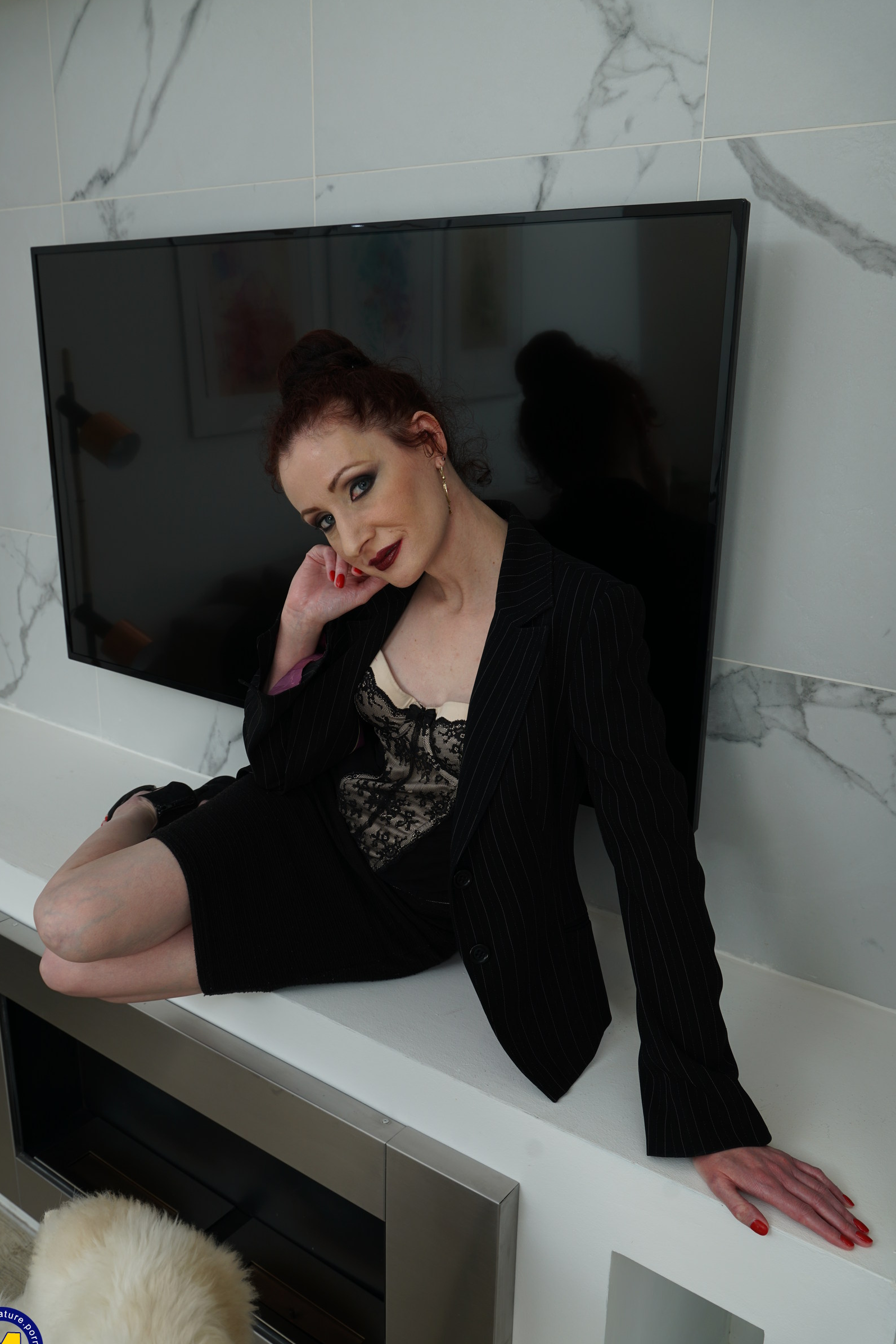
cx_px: 422
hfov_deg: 43.6
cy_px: 687
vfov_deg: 61.9
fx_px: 1120
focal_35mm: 30
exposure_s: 1/100
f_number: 7.1
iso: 125
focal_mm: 28
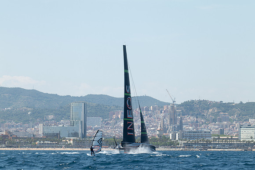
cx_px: 128
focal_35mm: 206
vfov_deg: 6.7
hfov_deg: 10.0
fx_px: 1463
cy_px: 85
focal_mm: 200
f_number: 3.5
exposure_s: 1/1250
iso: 100
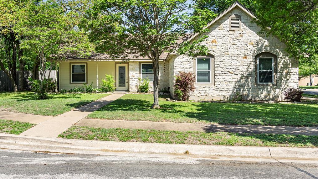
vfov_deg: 31.1
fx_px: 320
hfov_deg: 52.8
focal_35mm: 38
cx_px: 160
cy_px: 73
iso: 200
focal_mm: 24
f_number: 8
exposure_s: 1/500
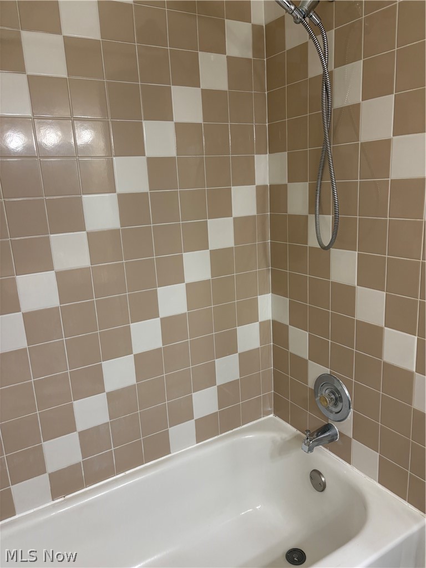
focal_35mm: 26
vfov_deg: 67.3
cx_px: 213
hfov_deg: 53.1
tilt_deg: -13.1
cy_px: 284
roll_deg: +2.5
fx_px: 427
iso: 100
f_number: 1.6
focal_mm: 5.96
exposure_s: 1/60
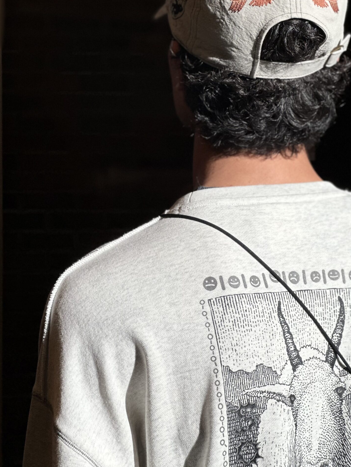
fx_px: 1406
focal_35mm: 104
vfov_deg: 18.8
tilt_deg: +3.6
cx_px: 196
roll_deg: +0.4
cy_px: 157
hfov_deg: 14.2
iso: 25
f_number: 2.8
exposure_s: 1/290
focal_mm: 9
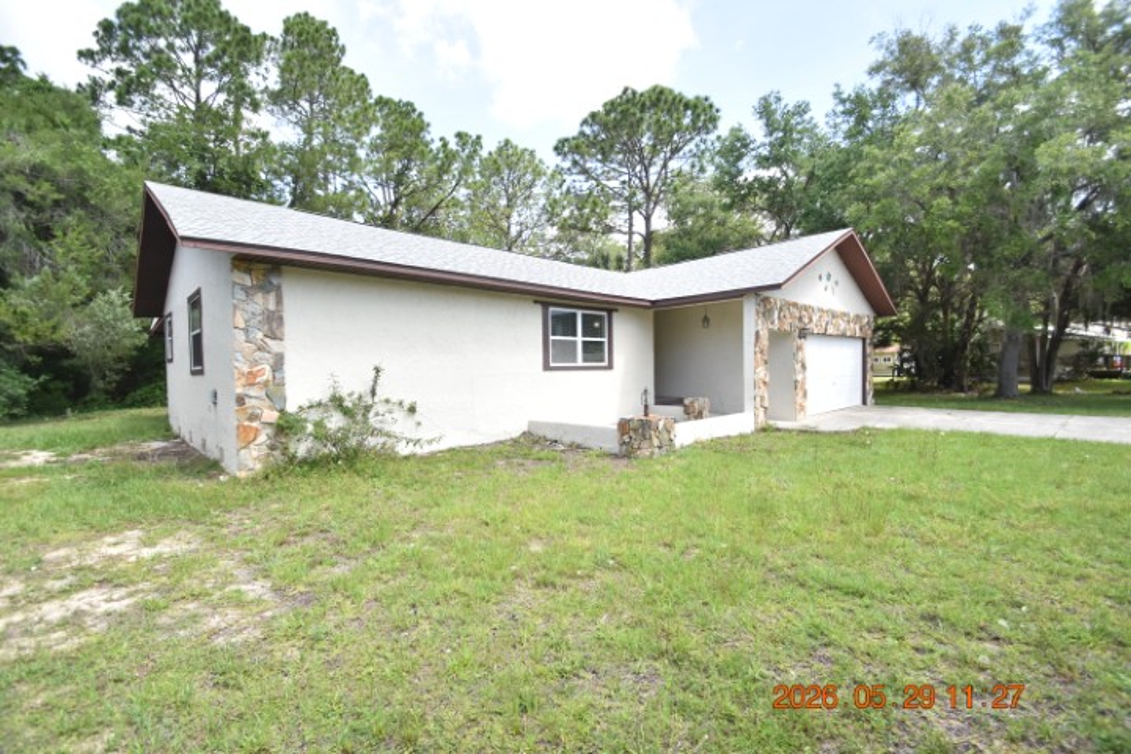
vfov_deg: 77.3
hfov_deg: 100.4
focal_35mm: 15
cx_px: 566
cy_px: 377
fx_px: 471
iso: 800
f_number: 3.5
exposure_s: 1/2000
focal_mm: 10
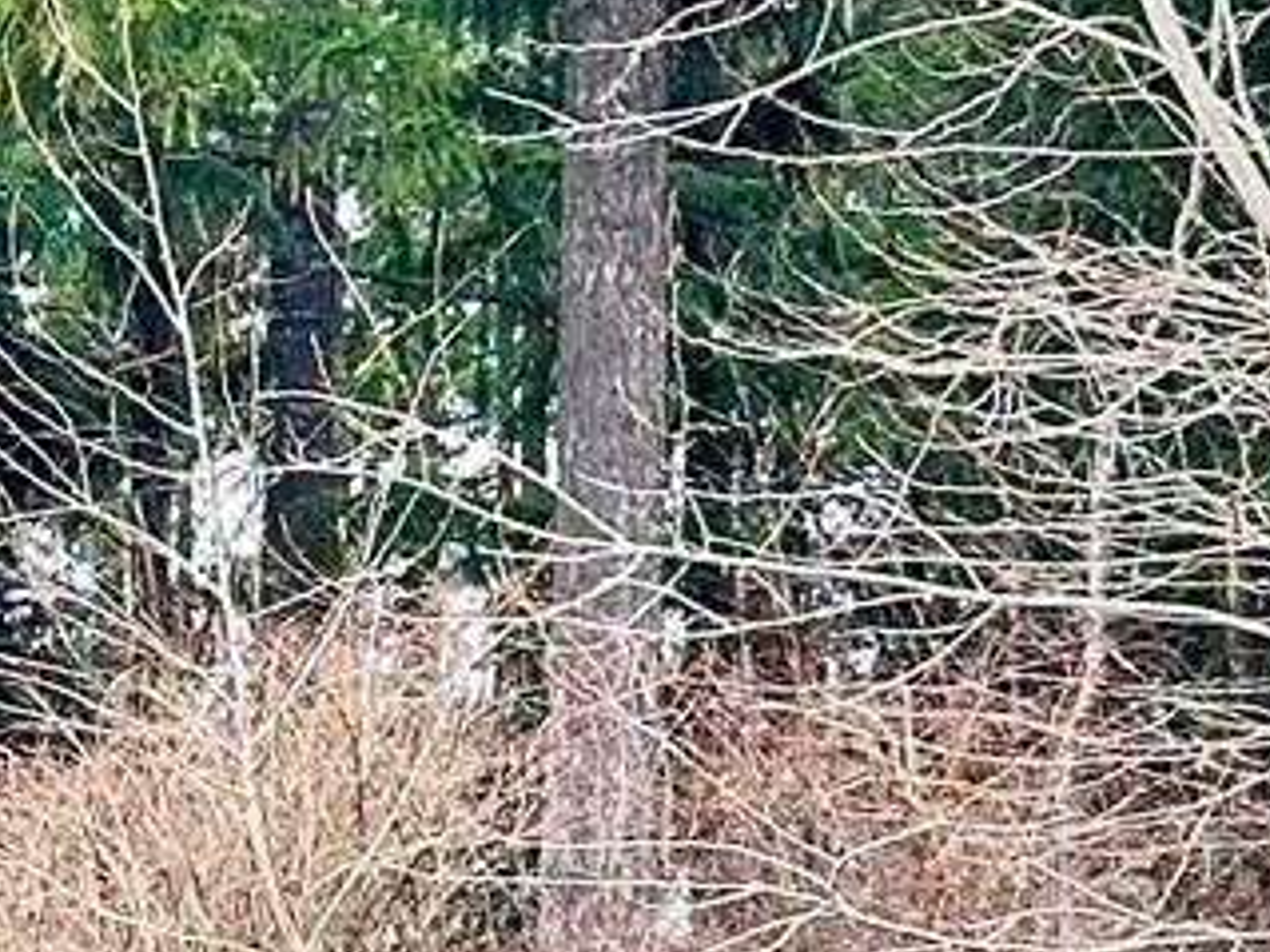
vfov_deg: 6.1
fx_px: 8839
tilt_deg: +1.7
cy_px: 1024
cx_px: -1473
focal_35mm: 241
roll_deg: +0.2
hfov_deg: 7.8
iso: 80
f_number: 1.78
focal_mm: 6.86
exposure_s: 1/166
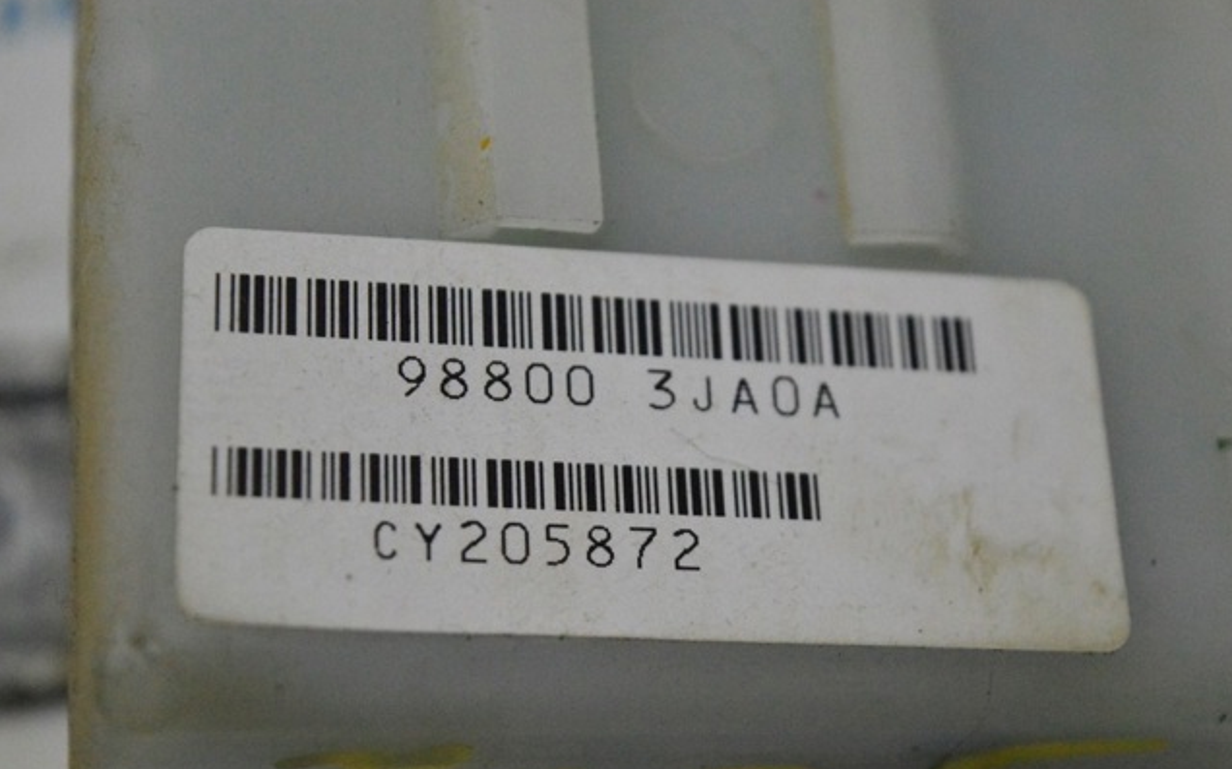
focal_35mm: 85
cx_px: 618
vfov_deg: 15.4
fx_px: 2837
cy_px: 398
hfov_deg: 24.5
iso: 6400
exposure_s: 1/1000
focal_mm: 55
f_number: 5.6
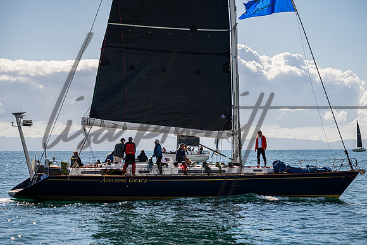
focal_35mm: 129
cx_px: 187
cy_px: 122
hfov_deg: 15.8
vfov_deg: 10.6
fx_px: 1319
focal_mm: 125
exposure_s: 1/3200
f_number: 5.6
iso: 400
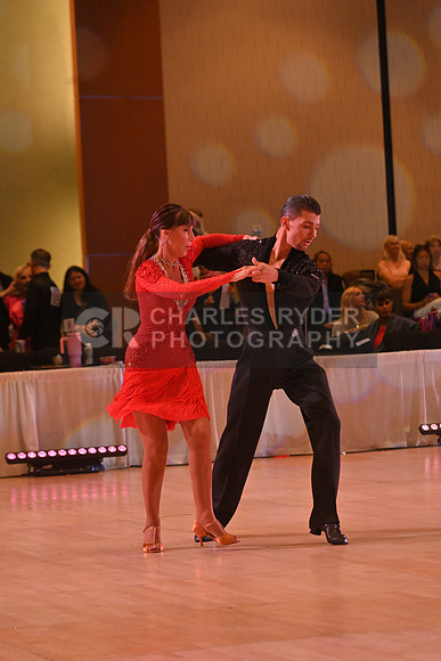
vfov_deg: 15.8
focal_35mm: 130
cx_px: 220
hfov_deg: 10.6
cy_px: 330
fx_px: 2387
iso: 2000
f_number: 5
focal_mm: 130
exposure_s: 1/400
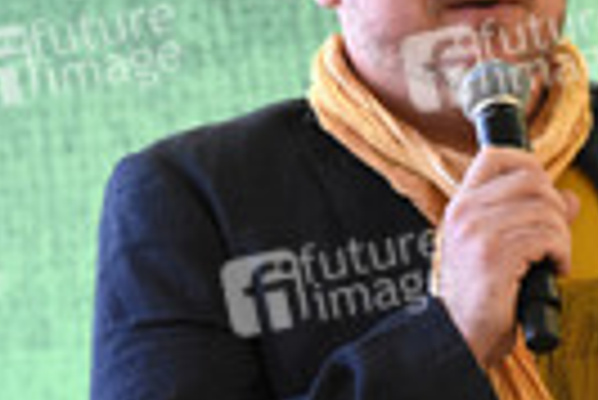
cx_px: 398
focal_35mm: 315
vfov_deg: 4.4
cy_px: 396
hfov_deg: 6.5
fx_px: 5238
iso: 4000
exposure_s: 1/160
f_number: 6.3
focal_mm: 62
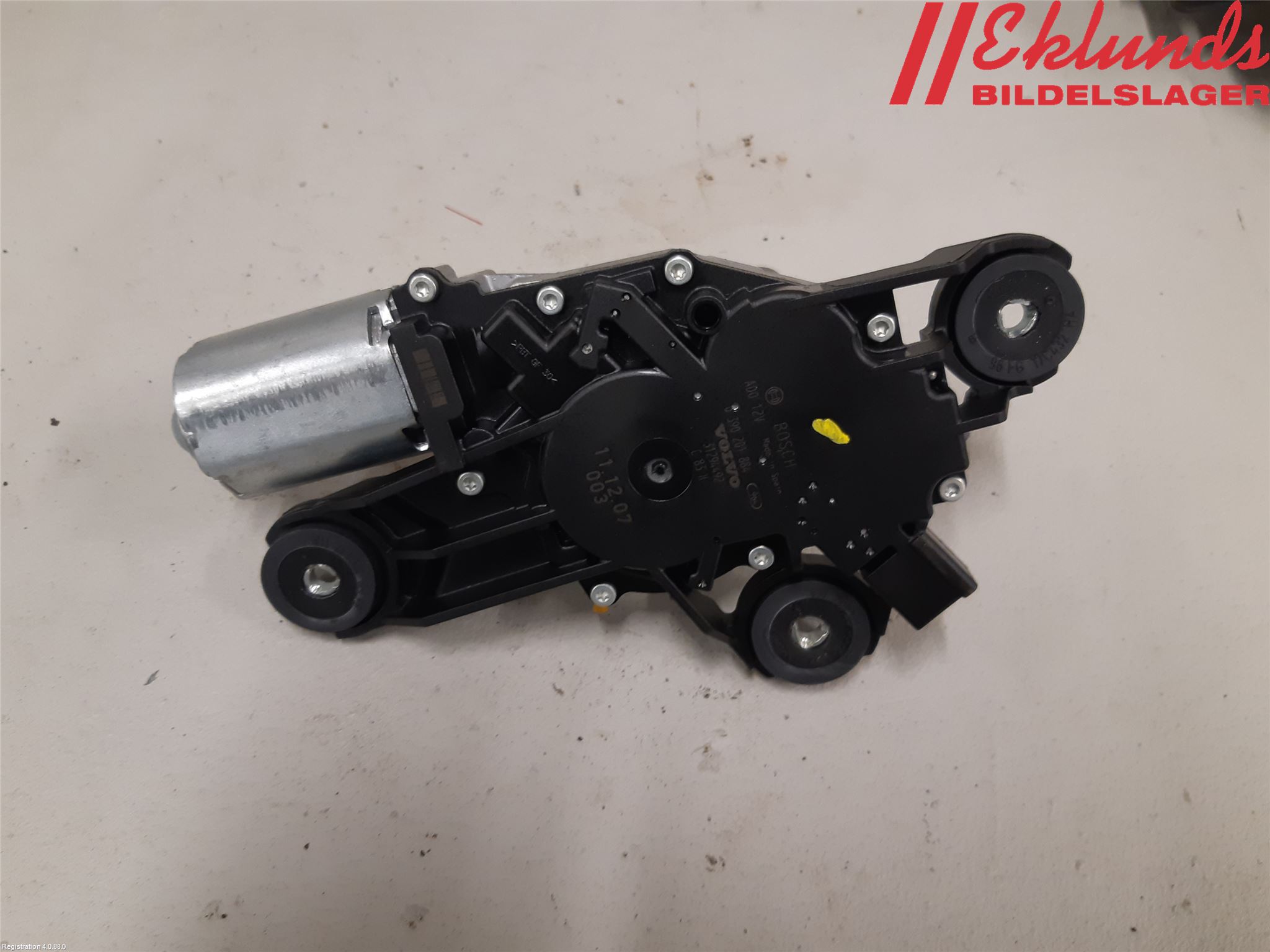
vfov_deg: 53.1
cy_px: 476
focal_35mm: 26
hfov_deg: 67.3
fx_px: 954
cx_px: 635
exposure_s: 1/50
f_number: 1.7
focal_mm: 3.93
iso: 160
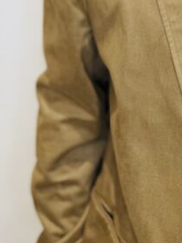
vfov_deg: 18.2
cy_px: -171
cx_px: 223
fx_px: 624
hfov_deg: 15.9
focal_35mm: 89
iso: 64
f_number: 1.78
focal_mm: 6.76
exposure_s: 1/120
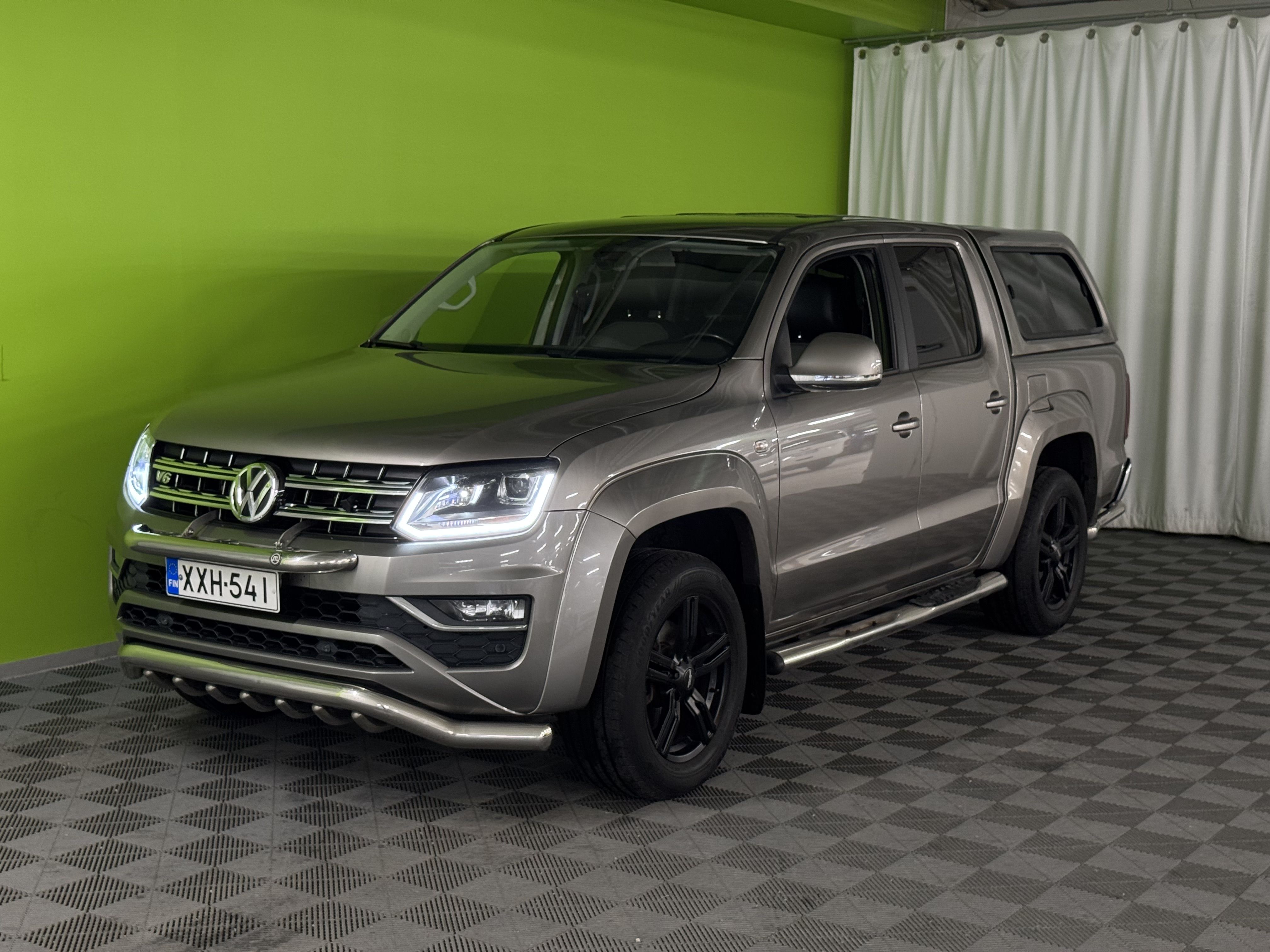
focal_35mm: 48
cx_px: 635
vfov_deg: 30.3
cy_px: 476
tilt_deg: -6.4
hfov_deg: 39.7
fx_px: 1761
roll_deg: -0.9
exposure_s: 1/50
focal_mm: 6.76
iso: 250
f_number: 1.78
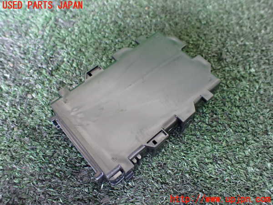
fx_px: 237
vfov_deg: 46.8
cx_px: 136
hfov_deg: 60.0
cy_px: 102
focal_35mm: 30
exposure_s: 1/50
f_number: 2.3
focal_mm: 5.4
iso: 800
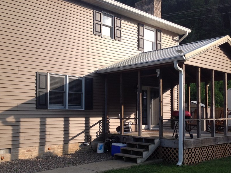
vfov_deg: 32.0
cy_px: 102
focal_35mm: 45
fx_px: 300
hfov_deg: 42.1
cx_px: 118
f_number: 2.4
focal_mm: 4.28
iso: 50
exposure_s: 1/889
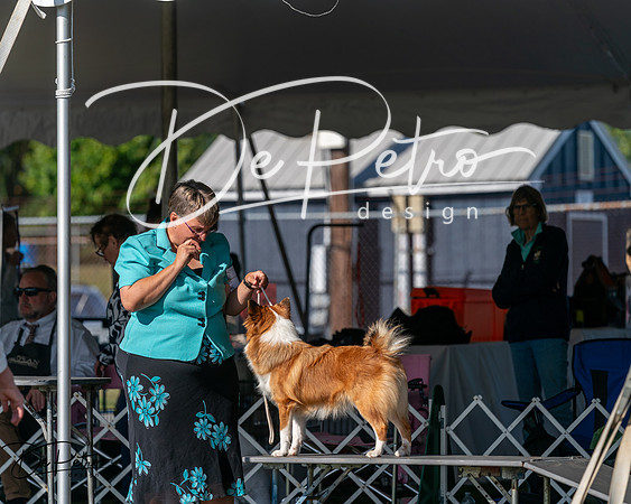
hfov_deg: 8.6
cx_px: 316
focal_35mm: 225
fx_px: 4205
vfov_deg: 6.9
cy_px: 252
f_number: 4.5
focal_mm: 200
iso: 100
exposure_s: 1/1250
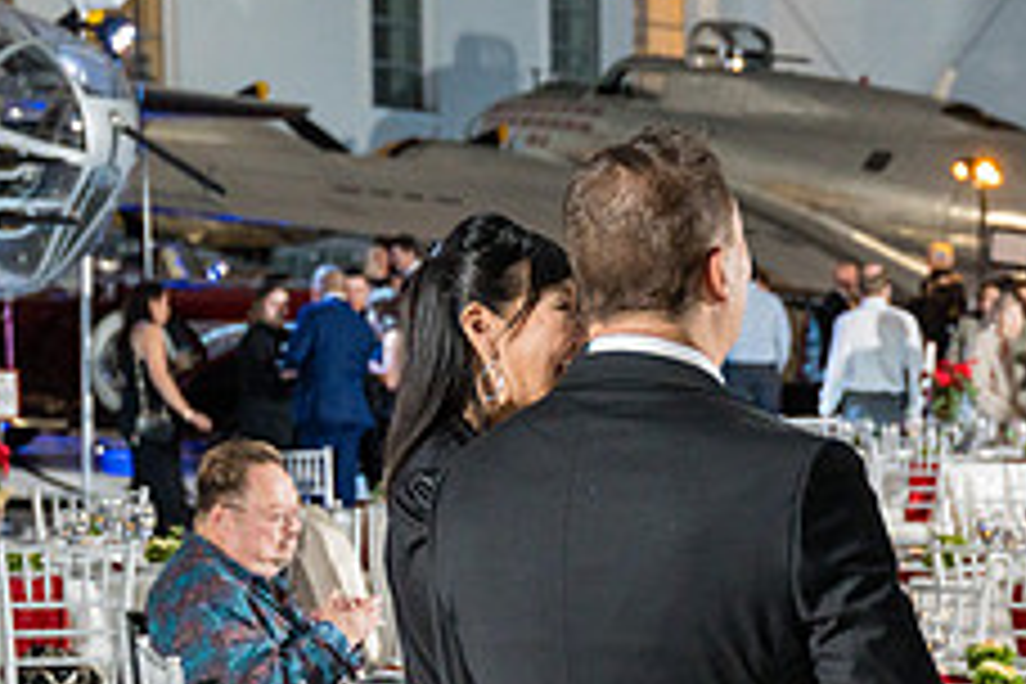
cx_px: 1080
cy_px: 695
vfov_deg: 12.2
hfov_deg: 17.9
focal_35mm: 111
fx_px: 3163
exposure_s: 1/250
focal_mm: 43.6
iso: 1600
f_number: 2.8
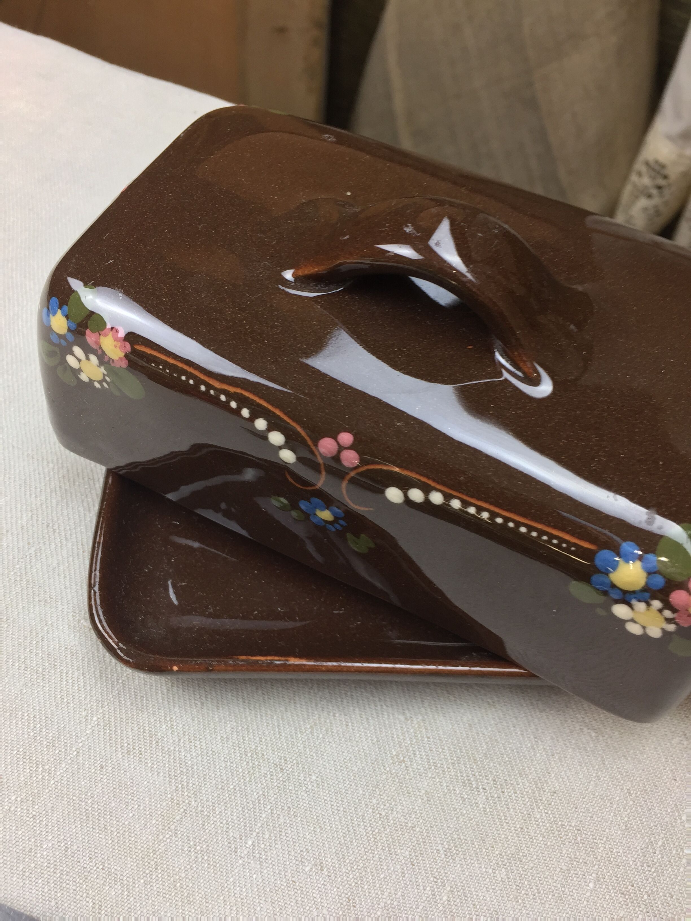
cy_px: 460
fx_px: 772
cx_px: 346
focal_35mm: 29
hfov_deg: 48.2
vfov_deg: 61.7
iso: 40
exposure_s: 1/33
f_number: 2.2
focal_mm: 4.15
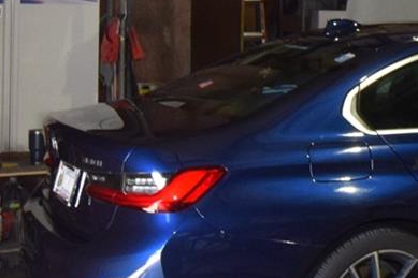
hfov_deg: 22.4
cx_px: 575
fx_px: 917
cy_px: 3
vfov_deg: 16.9
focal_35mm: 79
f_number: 5
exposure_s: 1/100
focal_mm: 10
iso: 800
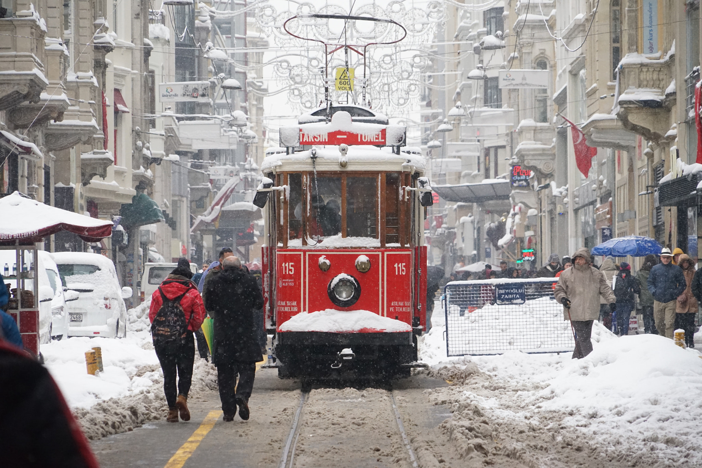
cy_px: 234
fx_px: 3997
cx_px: 351
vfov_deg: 6.7
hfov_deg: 10.0
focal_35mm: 205
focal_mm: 205
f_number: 9
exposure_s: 1/1600
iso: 5000
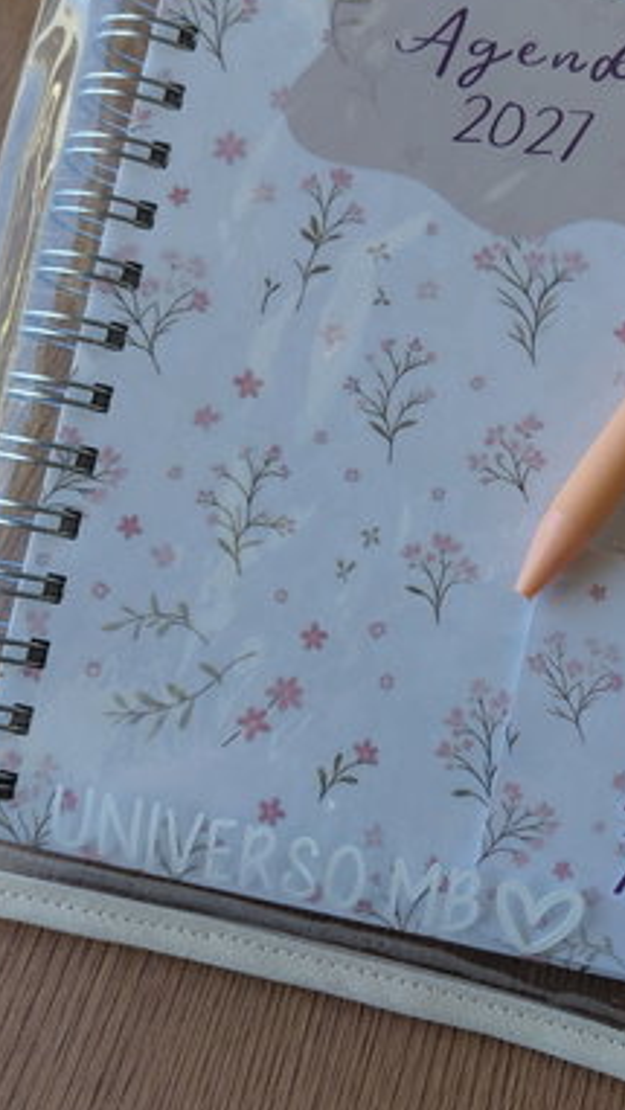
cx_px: 451
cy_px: 429
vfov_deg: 52.3
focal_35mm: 38
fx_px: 1119
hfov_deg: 30.8
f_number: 1.8
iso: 50
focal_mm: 4.69
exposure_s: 1/175
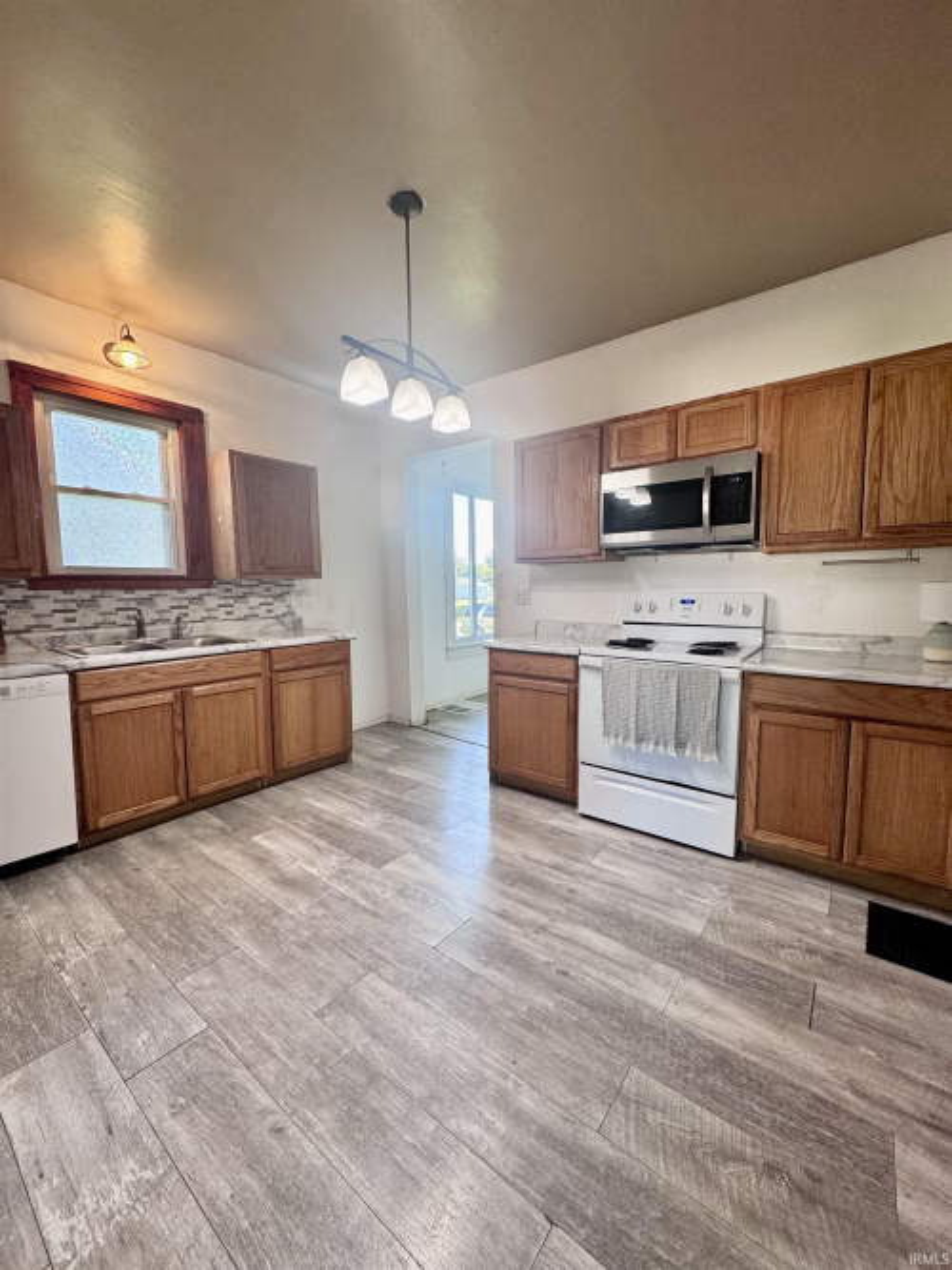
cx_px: 476
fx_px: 514
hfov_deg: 85.7
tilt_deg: -5.2
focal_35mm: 14
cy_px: 635
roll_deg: +0.9
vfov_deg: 102.1
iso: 160
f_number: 2.2
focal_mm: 2.22
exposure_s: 1/120
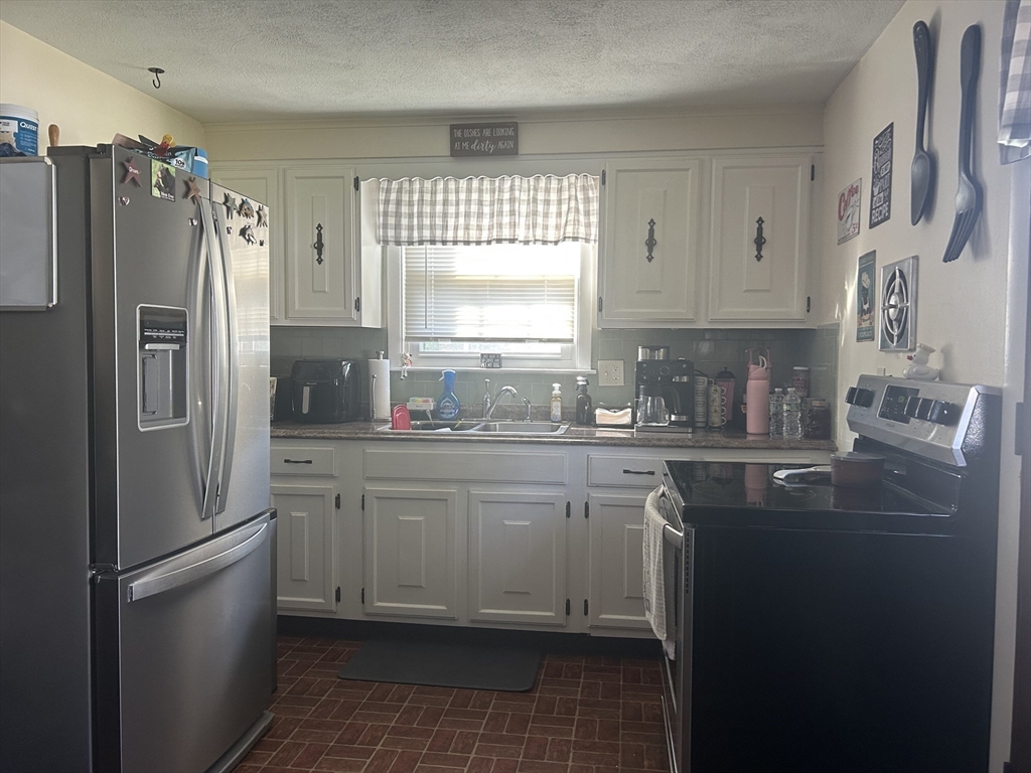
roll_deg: -0.6
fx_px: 774
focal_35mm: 26
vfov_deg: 53.1
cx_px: 516
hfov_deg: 67.3
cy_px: 386
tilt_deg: -2.1
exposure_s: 1/86
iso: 125
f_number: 1.5
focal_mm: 5.7
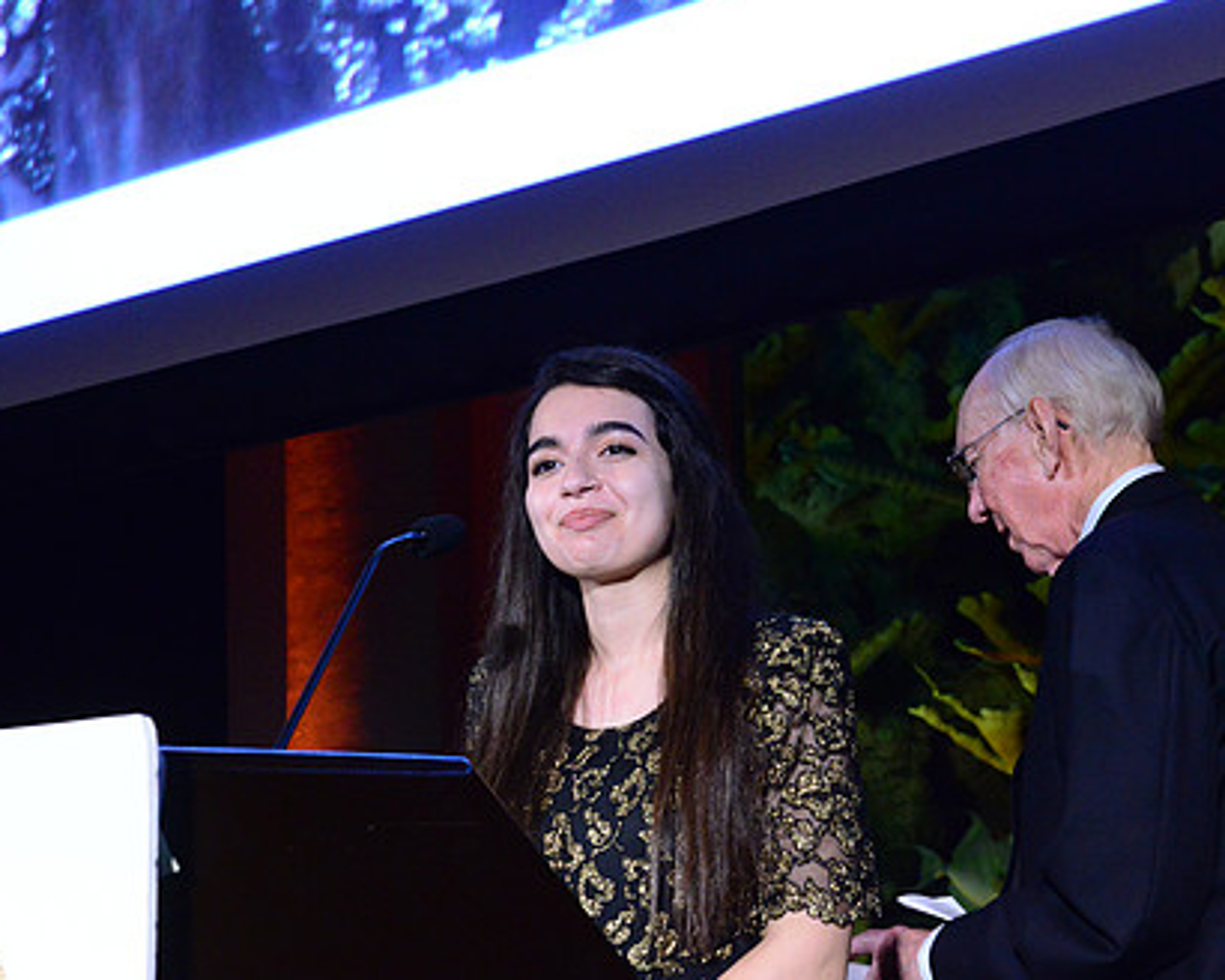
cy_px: 539
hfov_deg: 24.7
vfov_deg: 19.9
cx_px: 586
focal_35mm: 77
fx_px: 2792
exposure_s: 1/60
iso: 6400
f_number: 8
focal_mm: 58
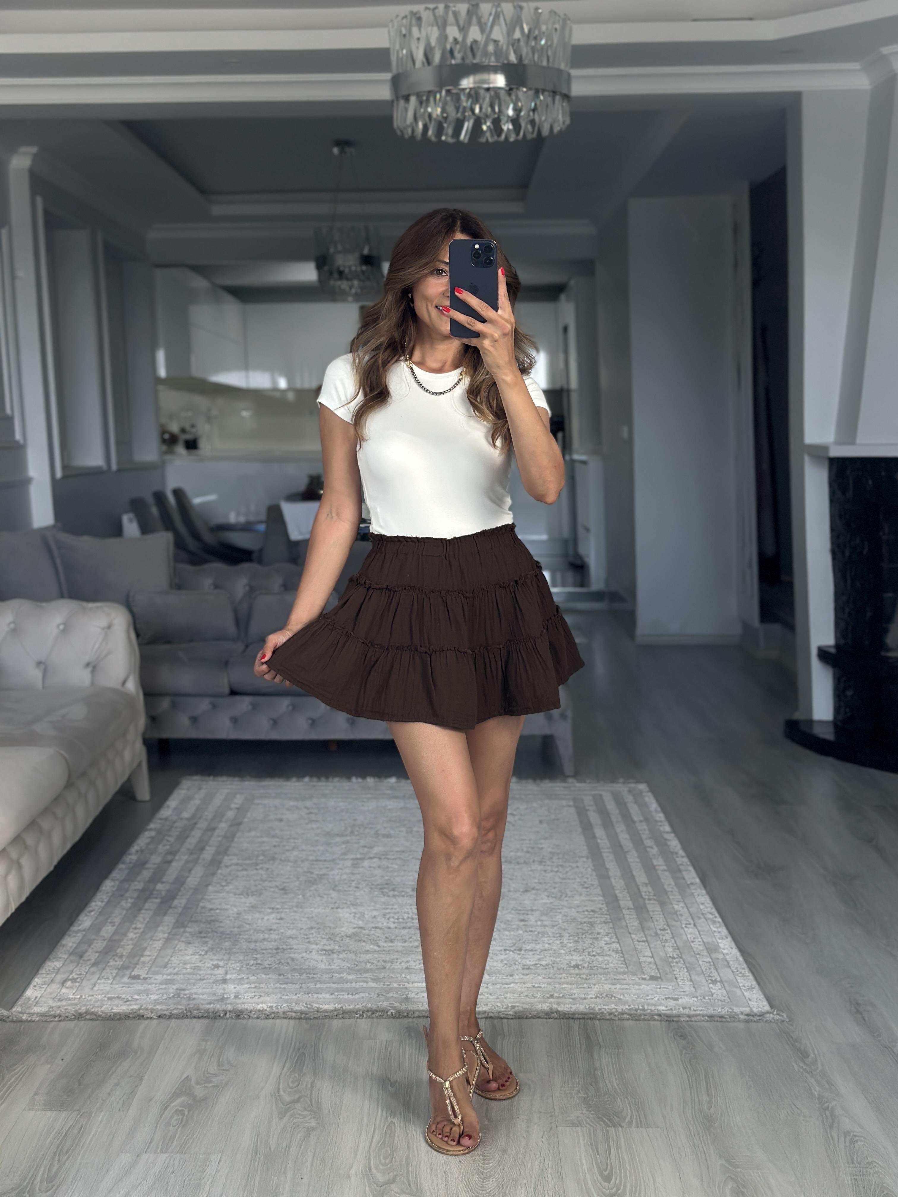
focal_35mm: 48
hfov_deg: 30.3
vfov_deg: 39.7
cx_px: 449
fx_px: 1660
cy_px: 598
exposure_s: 1/121
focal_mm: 6.86
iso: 125
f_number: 1.78
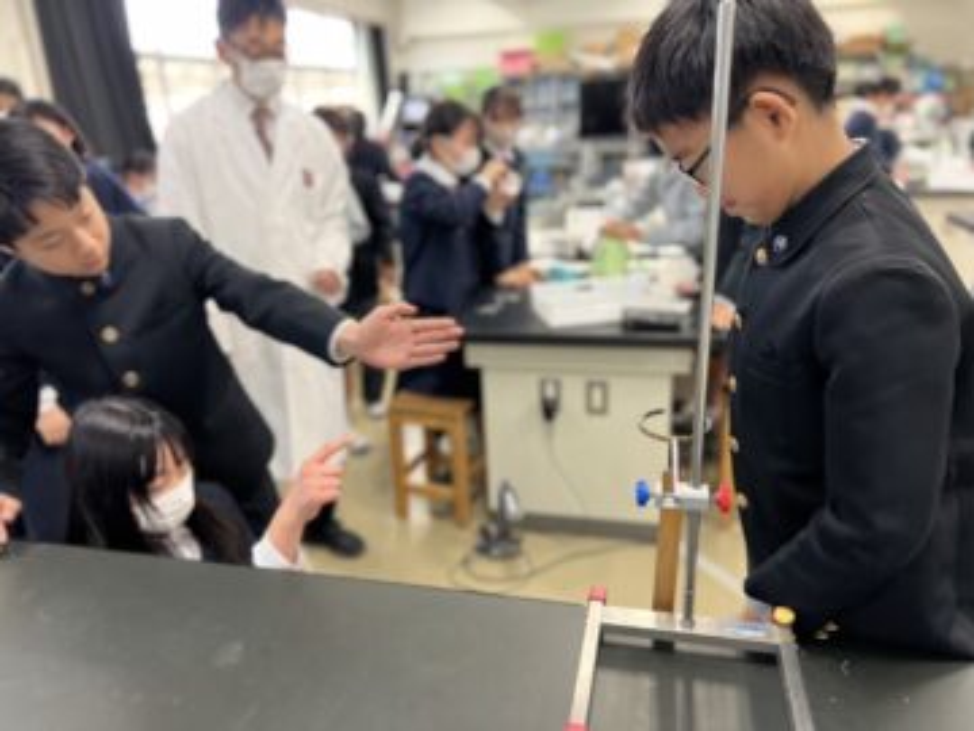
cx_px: 487
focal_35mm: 26
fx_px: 732
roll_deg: +2.9
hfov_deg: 67.3
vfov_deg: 53.1
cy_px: 366
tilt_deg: -17.8
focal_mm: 5.7
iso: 100
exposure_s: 1/60
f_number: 1.5
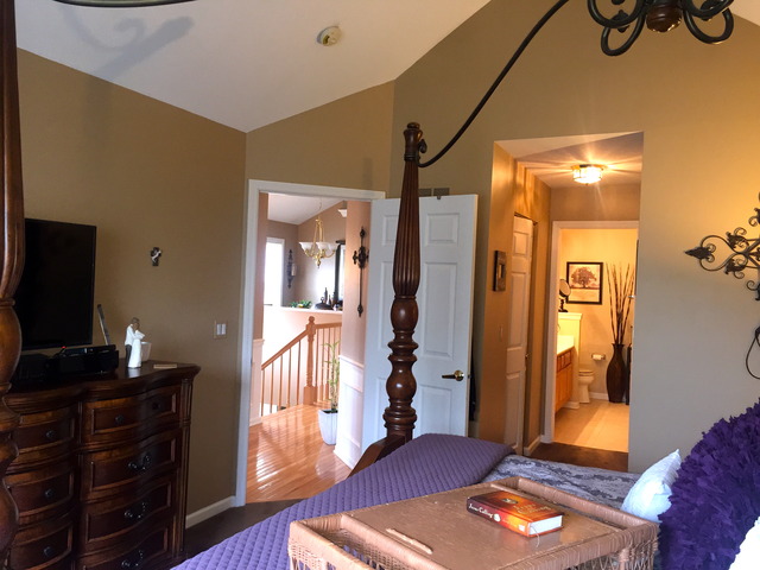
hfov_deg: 61.7
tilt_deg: -1.2
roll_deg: -4.7
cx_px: 380
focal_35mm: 29
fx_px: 637
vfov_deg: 48.2
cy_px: 285
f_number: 2.2
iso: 125
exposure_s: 1/30
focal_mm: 4.15
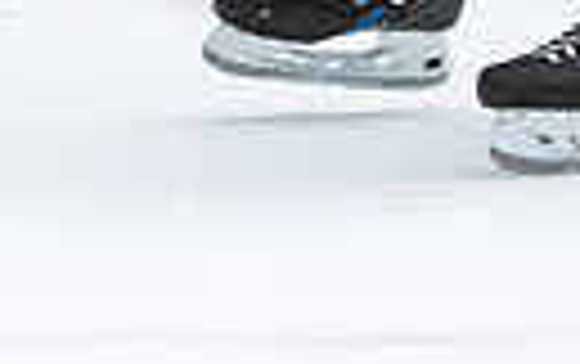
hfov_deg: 2.3
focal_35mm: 910
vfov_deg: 1.4
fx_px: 14403
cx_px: -704
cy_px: -604
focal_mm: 112
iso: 1800
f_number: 2.8
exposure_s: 1/640
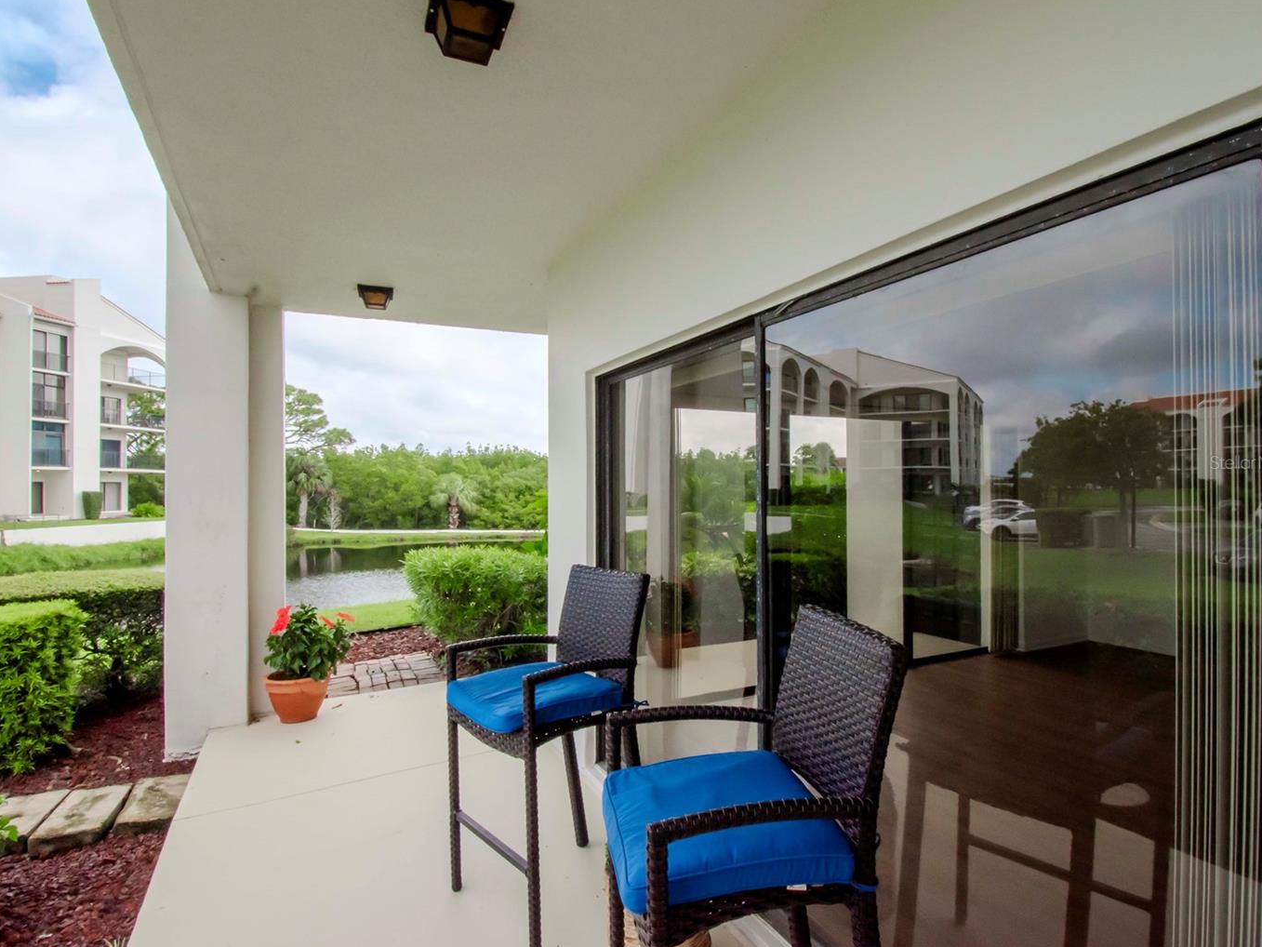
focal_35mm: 17
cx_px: 549
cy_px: 462
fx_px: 620
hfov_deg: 90.5
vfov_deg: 74.7
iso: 800
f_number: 20
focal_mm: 10
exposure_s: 1/250
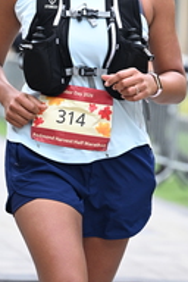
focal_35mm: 249
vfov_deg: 8.2
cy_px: -24
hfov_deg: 5.5
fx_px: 1950
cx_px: 124
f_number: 2.8
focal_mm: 87
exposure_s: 1/2000
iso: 640
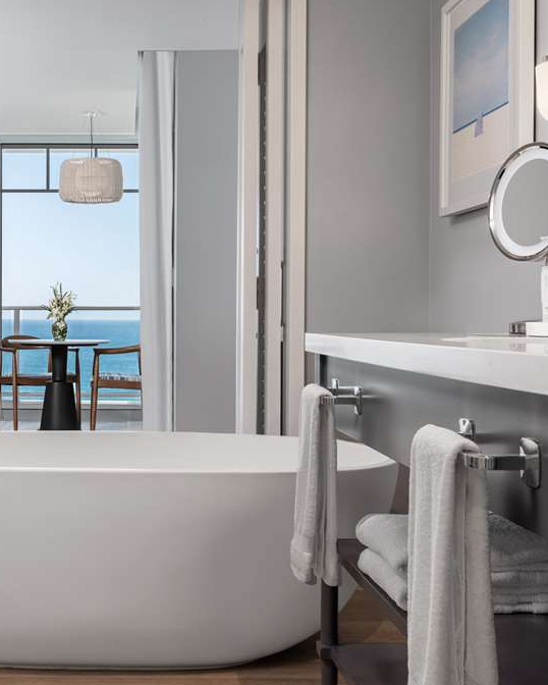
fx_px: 1013
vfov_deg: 37.3
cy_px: 345
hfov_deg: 29.2
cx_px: 70
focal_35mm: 50
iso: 400
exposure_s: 1/100
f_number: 16
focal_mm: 35
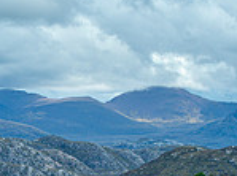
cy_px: 150
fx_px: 2206
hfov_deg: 6.1
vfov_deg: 4.6
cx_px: 41
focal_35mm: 323
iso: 160
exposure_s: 1/400
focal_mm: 86
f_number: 8
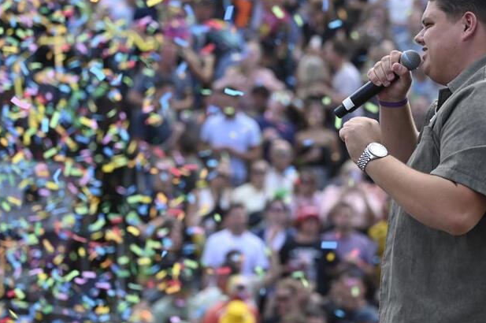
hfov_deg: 8.8
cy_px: 107
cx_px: 310
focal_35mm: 233
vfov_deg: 5.9
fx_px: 3142
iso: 400
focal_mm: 145
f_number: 4.8
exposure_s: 1/1000
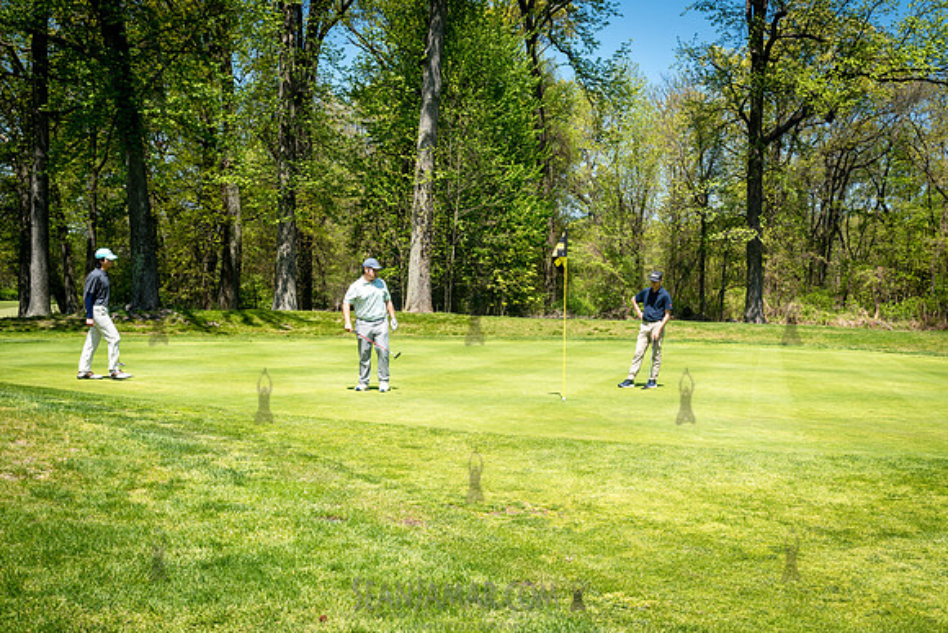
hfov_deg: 45.4
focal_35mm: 43
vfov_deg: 31.3
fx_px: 1127
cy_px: 341
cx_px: 562
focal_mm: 35
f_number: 7.1
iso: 200
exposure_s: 1/500
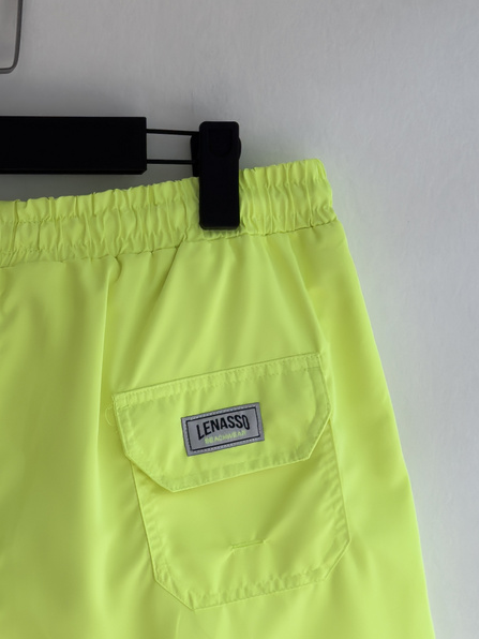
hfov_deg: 15.3
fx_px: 1734
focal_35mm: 94
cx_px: -69
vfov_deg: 20.8
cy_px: 418
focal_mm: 6.76
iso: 100
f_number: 1.8
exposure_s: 1/730
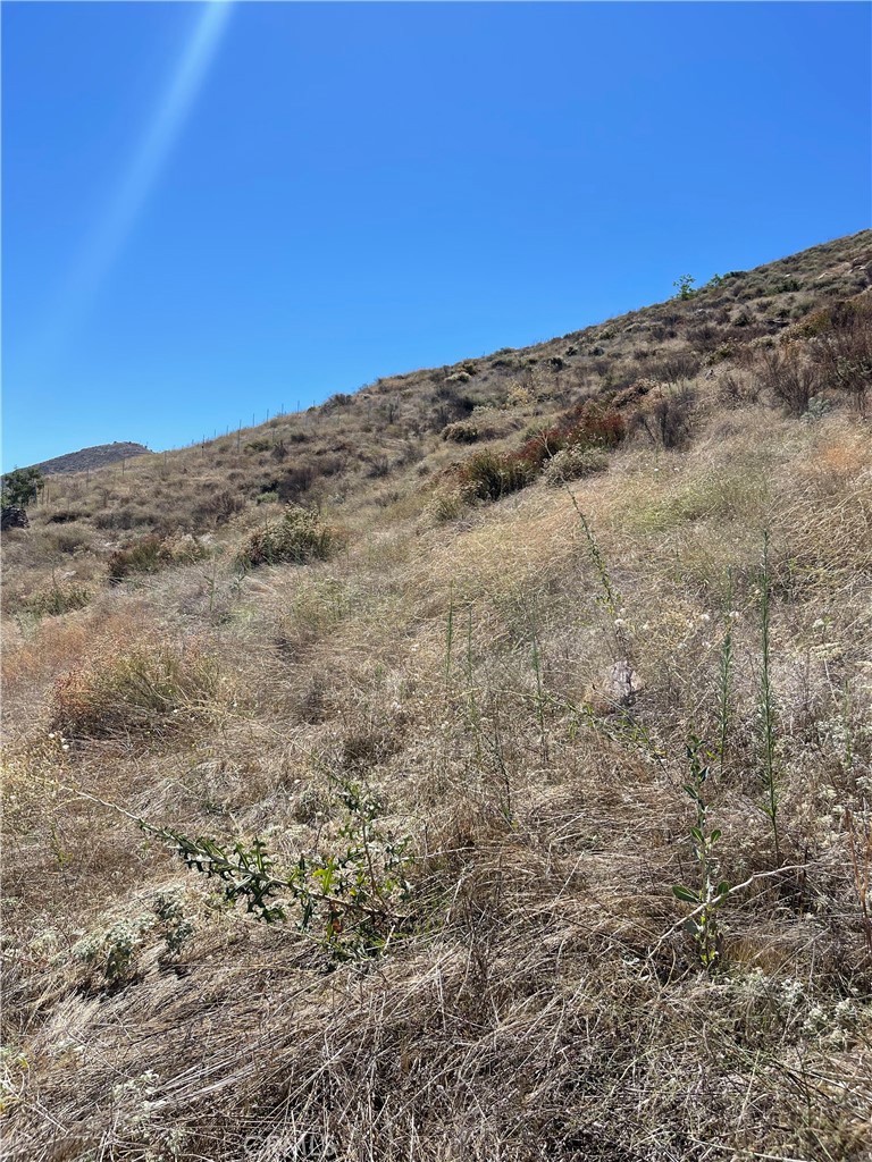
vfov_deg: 67.3
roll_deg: -4.6
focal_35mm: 26
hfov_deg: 53.1
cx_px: 436
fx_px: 873
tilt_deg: -0.7
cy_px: 581
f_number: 1.6
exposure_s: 1/3559
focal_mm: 5.1
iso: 32
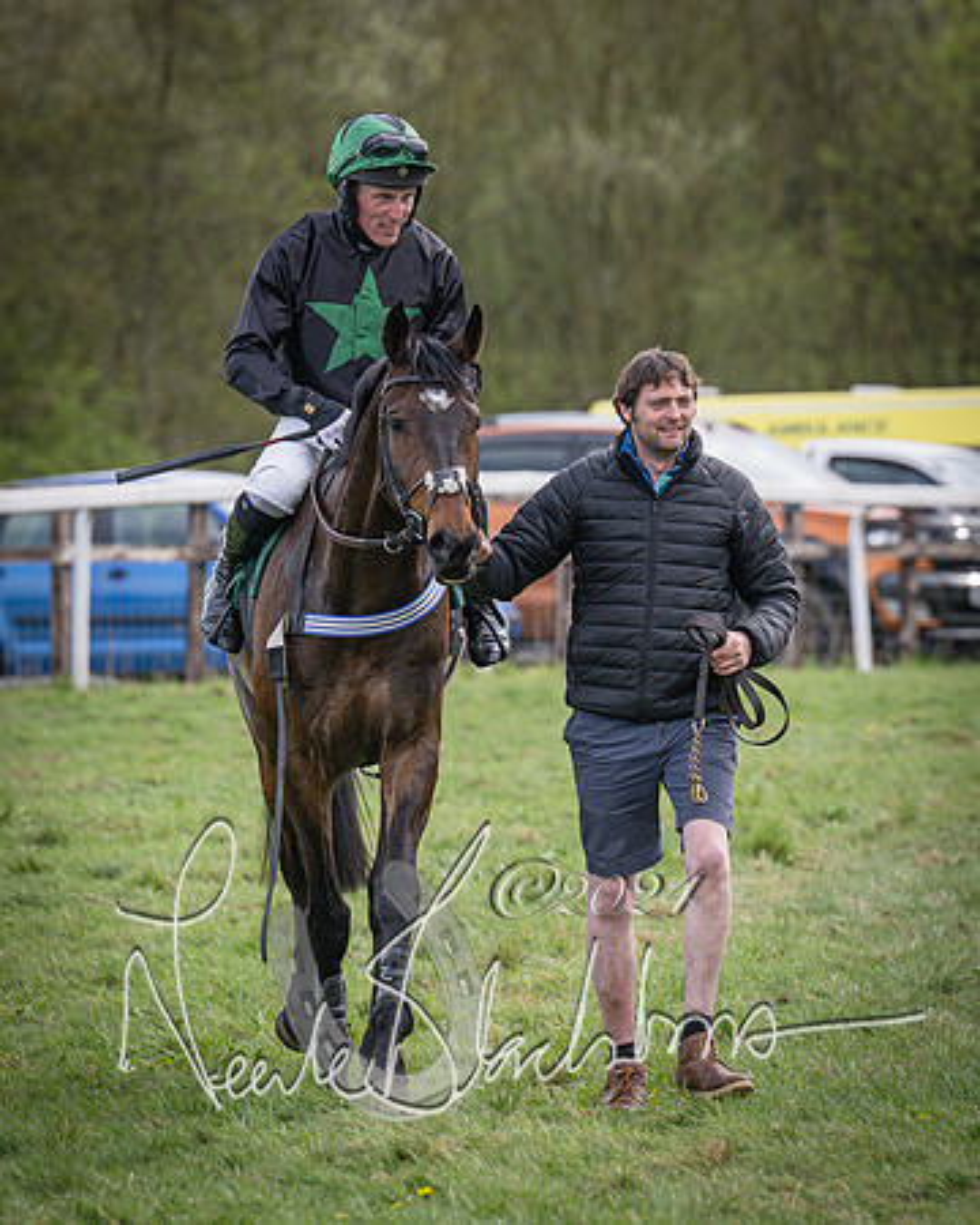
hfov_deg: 3.5
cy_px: 621
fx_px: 15888
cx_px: 570
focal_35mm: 438
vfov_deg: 4.4
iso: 200
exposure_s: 1/800
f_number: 4
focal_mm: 175
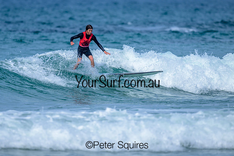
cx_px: 77
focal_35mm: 1100
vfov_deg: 1.3
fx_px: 7151
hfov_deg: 1.9
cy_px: 67
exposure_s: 1/2000
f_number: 6.3
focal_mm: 800
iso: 200
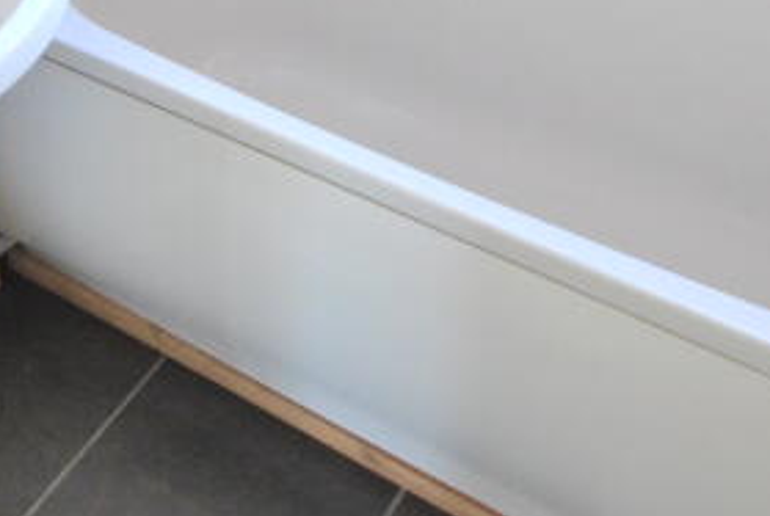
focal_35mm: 55
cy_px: -59
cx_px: 193
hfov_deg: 35.4
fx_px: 1178
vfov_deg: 23.1
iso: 400
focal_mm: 10
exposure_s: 1/20
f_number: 4
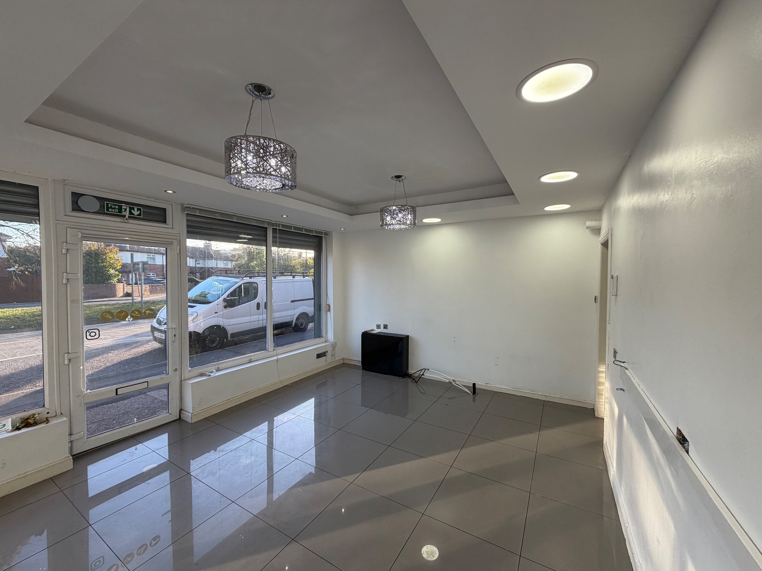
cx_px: 381
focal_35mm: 14
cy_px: 286
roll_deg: -0.2
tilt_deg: -1.7
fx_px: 308
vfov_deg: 85.7
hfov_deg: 102.1
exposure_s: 1/163
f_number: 2.2
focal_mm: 2.22
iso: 64
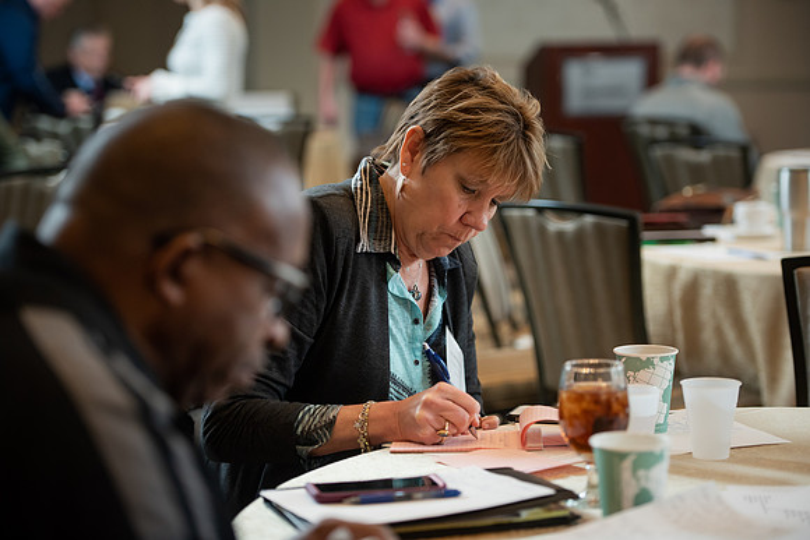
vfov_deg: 13.7
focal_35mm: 100
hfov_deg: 20.4
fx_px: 2250
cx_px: 405
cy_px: 270
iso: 1250
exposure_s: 1/200
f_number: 3.2
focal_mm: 100
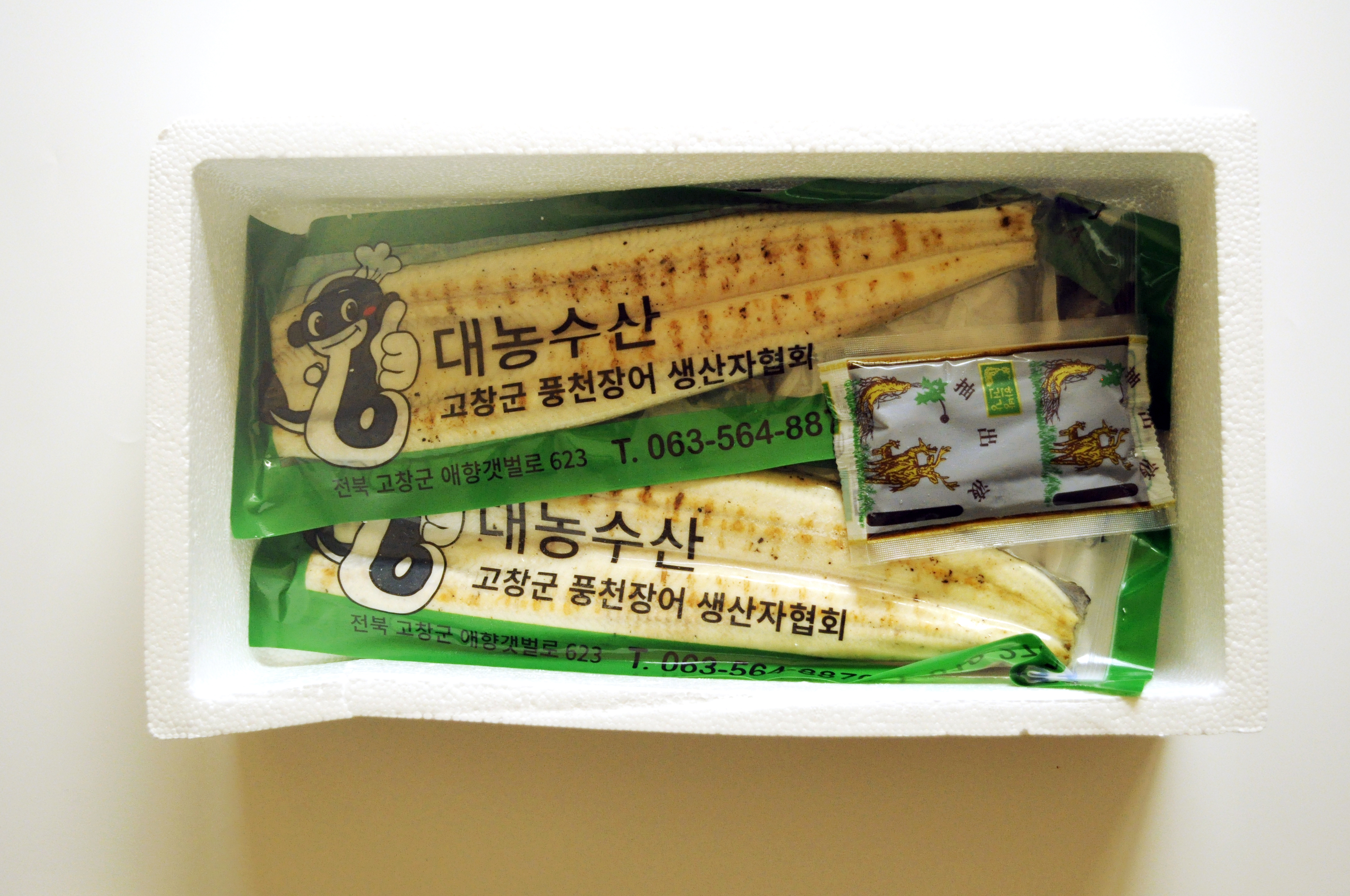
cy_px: 448
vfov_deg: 34.1
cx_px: 675
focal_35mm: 39
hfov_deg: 49.6
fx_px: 1461
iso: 1250
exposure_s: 1/160
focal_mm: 26
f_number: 5
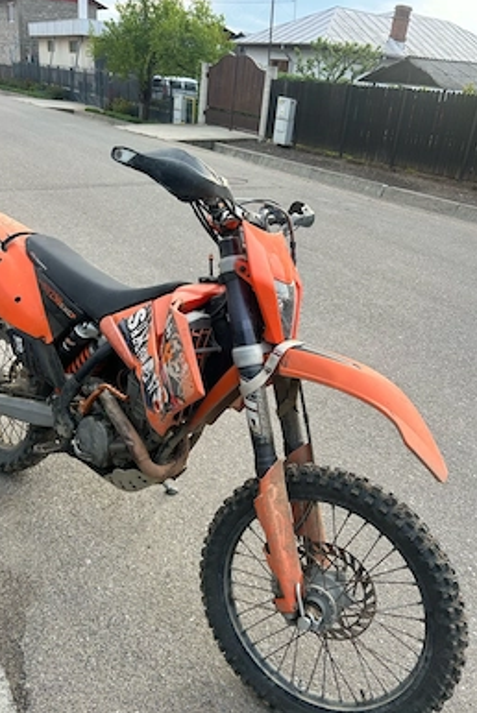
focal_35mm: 28
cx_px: 222
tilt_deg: -25.8
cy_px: 358
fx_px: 555
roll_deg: -5.5
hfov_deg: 46.4
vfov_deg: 65.4
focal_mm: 5.7
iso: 50
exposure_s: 1/460
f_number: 1.5
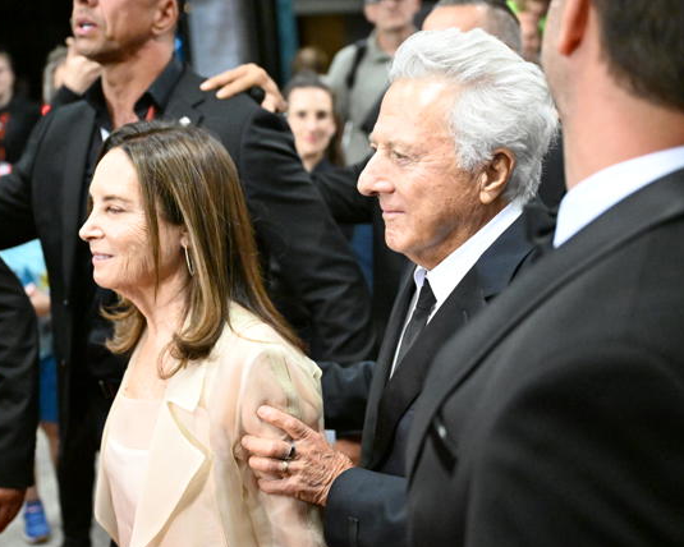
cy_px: 263
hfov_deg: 36.0
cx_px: 323
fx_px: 1053
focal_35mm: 52
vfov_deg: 29.1
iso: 20000
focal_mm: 43
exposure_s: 1/800
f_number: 2.8
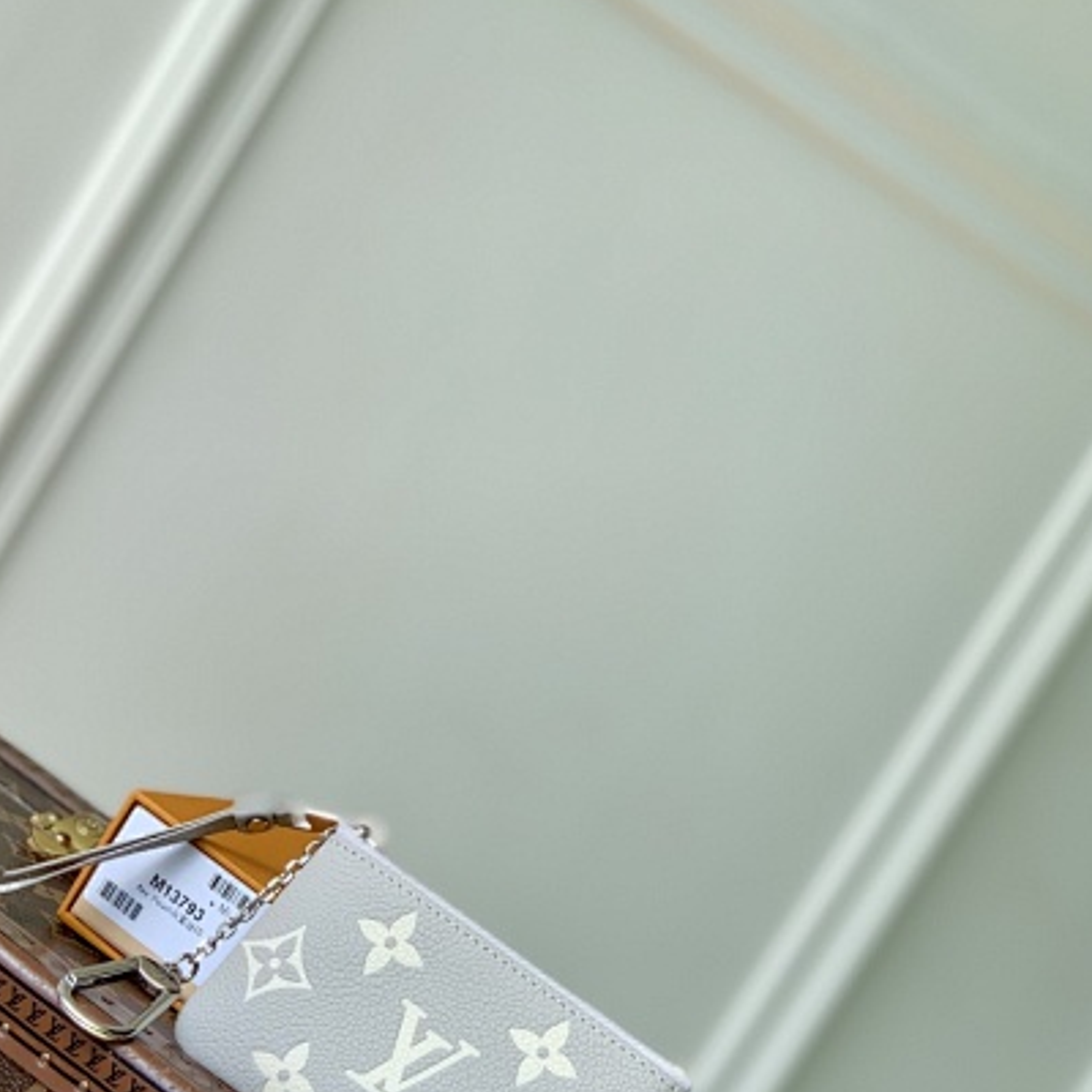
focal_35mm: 92
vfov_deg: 18.7
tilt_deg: -9.4
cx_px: 374
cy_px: 838
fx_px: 3284
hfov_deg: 18.8
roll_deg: -32.2
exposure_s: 1/233
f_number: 2.4
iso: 16
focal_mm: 6
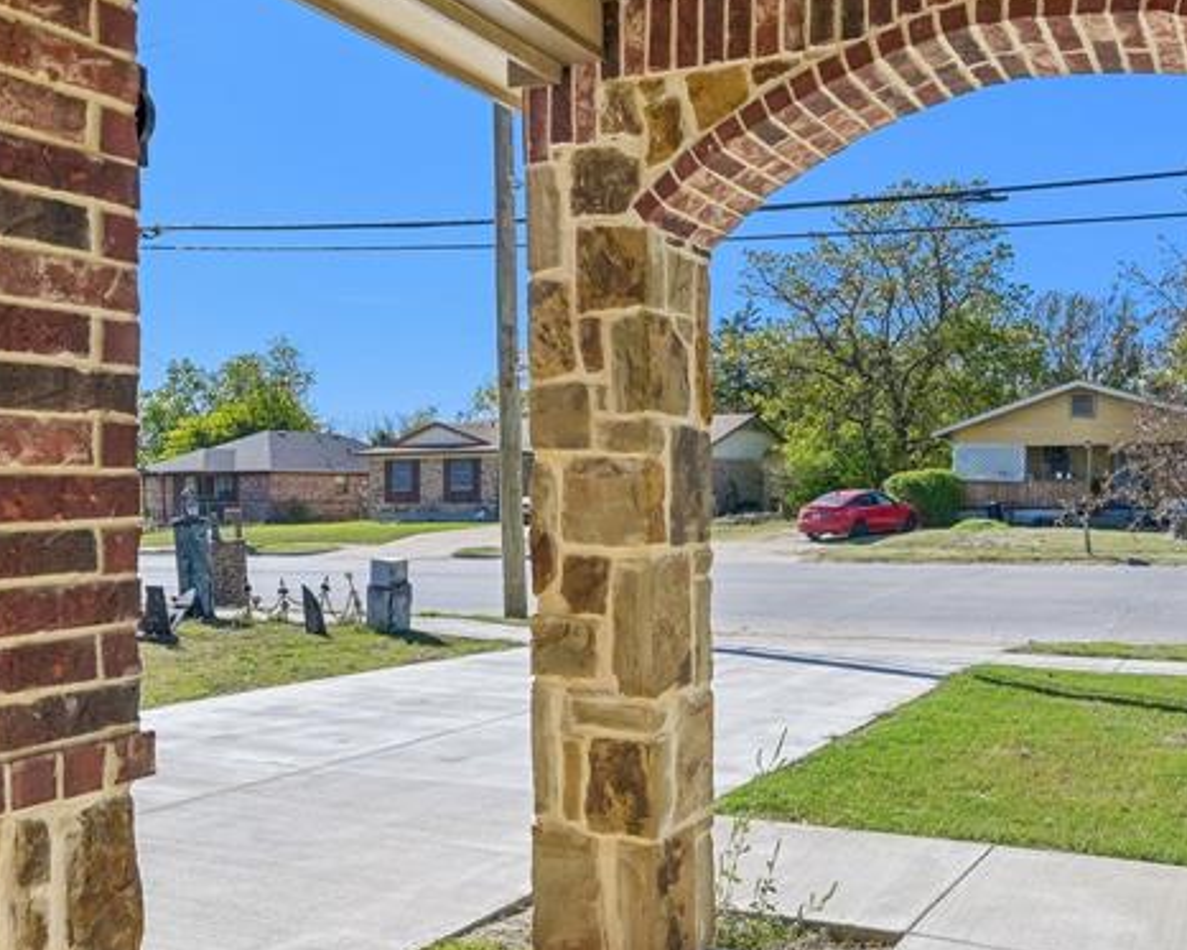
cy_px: 484
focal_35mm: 33
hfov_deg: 53.2
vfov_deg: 44.6
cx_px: 787
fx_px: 1160
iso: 400
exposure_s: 1/1250
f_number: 8
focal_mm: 16
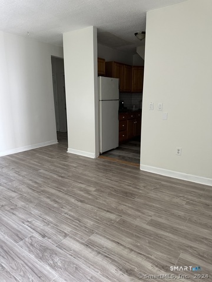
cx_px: 106
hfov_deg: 56.8
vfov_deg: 71.6
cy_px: 141
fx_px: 196
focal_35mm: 24
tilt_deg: -12.4
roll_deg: -0.8
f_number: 1.78
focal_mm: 6.86
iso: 250
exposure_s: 1/61
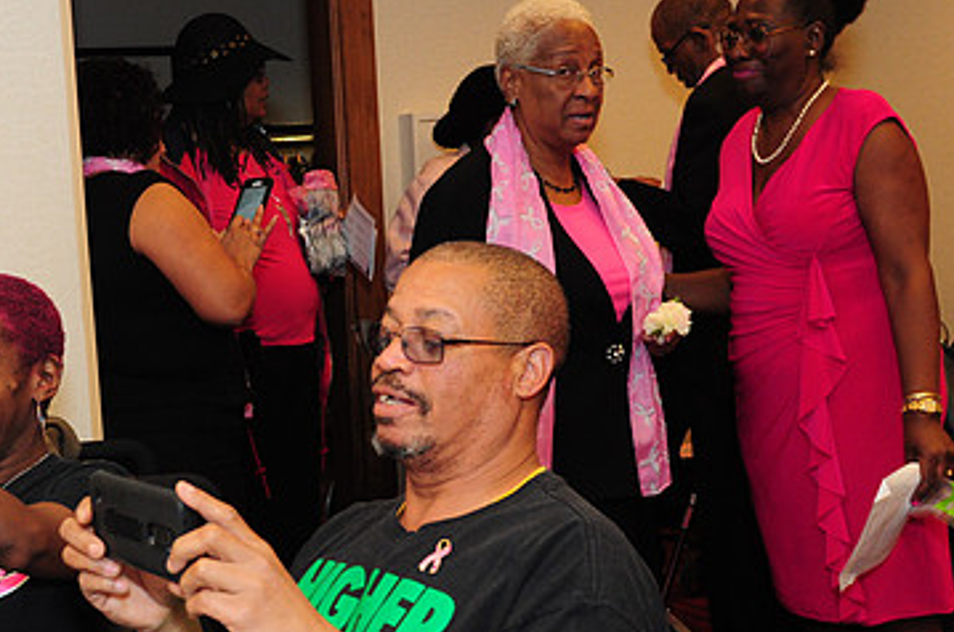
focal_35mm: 63
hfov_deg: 31.3
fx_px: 1667
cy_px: 397
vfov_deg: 21.4
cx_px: 229
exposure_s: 1/60
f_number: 4.5
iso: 800
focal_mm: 26
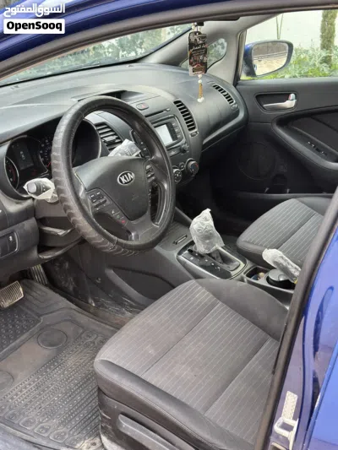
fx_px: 625
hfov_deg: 30.3
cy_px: 225
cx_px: 169
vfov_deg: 39.6
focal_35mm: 48
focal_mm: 6.86
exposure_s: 1/411
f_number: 1.78
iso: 80
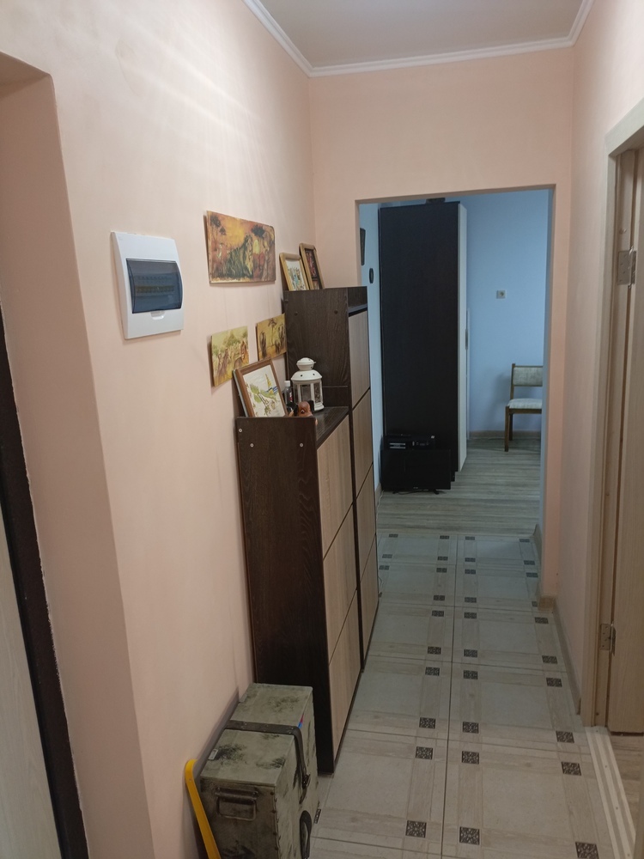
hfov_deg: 54.9
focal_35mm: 25
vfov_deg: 69.4
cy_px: 430
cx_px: 322
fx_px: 620
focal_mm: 4.76
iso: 497
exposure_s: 1/50
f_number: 1.69
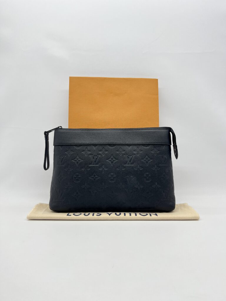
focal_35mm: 26
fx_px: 226
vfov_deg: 67.3
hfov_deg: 53.1
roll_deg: +0.2
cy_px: 150
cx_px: 113
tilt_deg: -1.2
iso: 32
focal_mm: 5.7
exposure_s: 1/110
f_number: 1.5
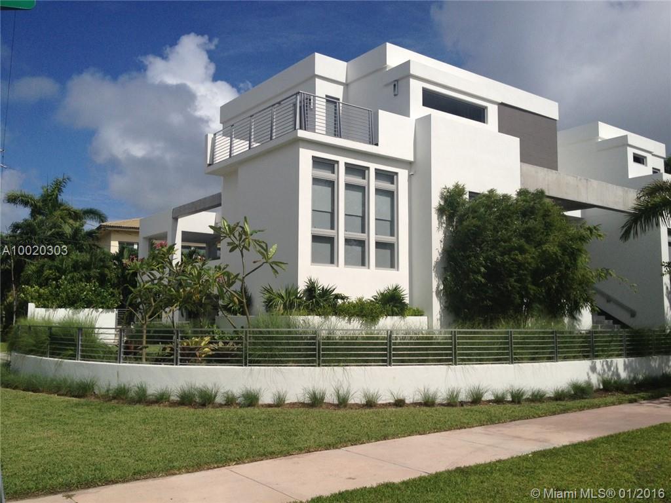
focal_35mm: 35
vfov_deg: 40.7
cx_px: 336
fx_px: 678
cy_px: 252
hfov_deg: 52.6
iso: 64
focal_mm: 4.28
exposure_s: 1/5025
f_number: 2.4
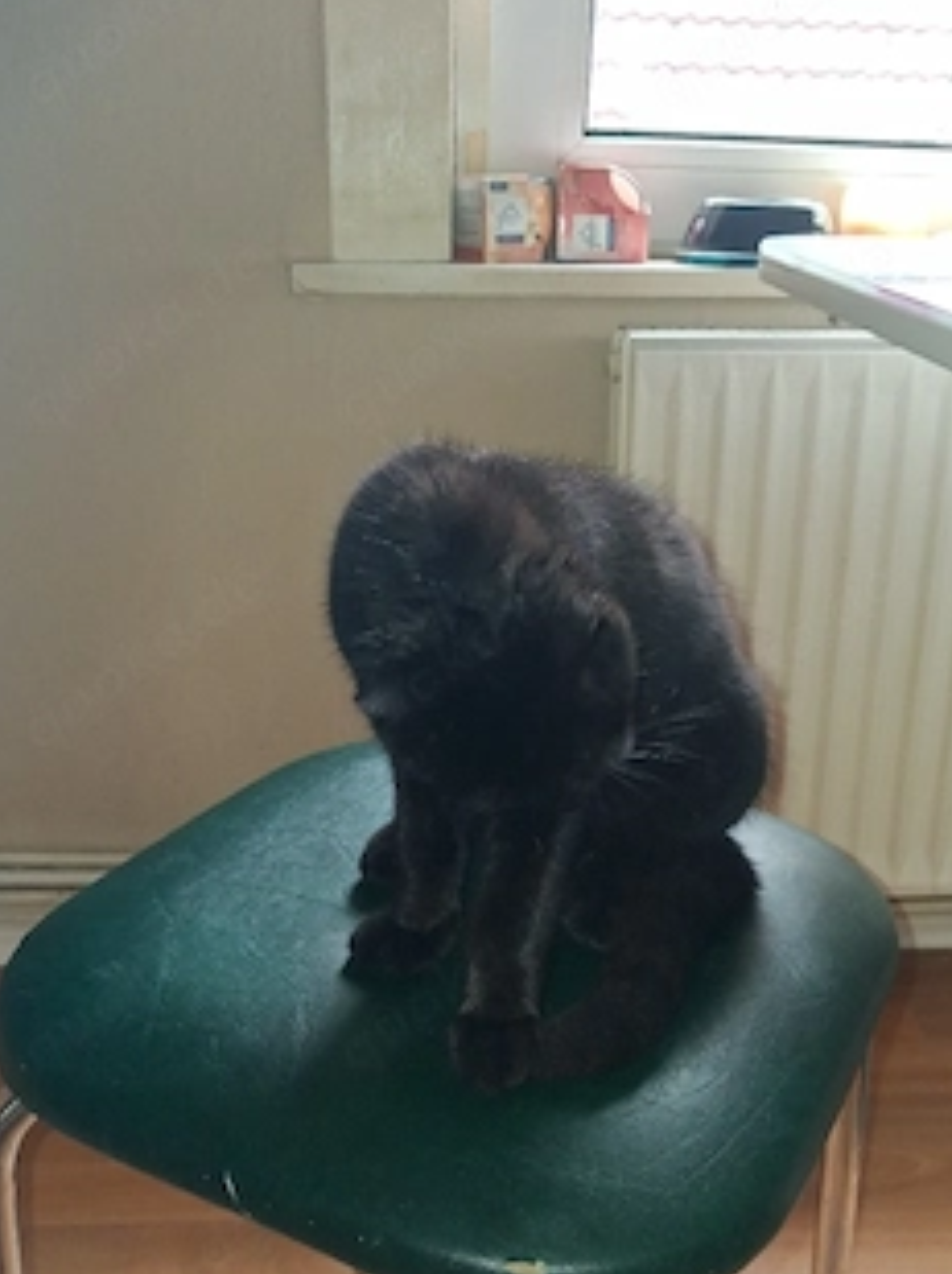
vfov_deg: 52.6
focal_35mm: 35
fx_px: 1286
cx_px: 548
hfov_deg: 40.5
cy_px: 701
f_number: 1.8
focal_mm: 4
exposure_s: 1/100
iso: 160
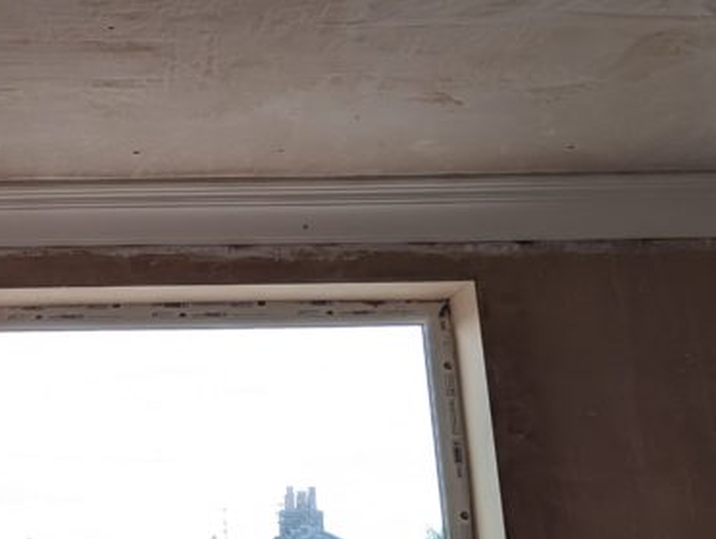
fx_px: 1367
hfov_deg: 28.0
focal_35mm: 66
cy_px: 111
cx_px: 38
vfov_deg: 22.0
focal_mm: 6.81
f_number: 1.85
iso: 36
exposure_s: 1/134
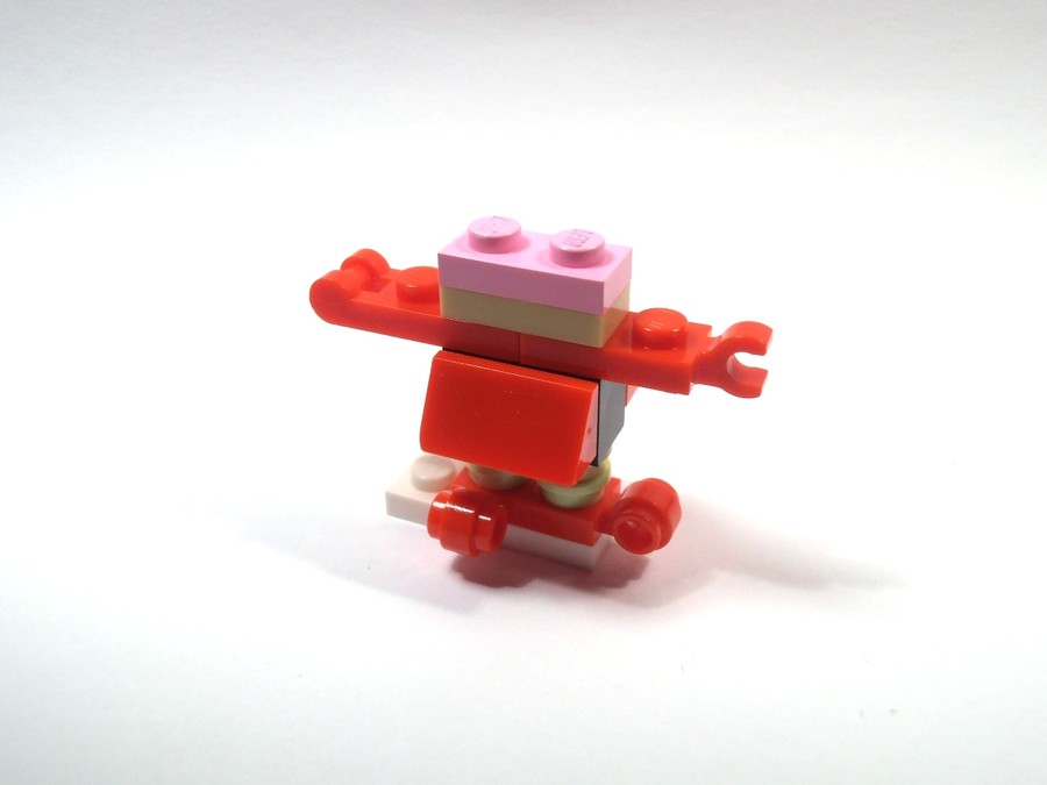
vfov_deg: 38.7
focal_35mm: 37
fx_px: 1119
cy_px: 392
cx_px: 524
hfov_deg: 50.1
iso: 80
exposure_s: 1/80
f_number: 3.9
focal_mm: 6.61
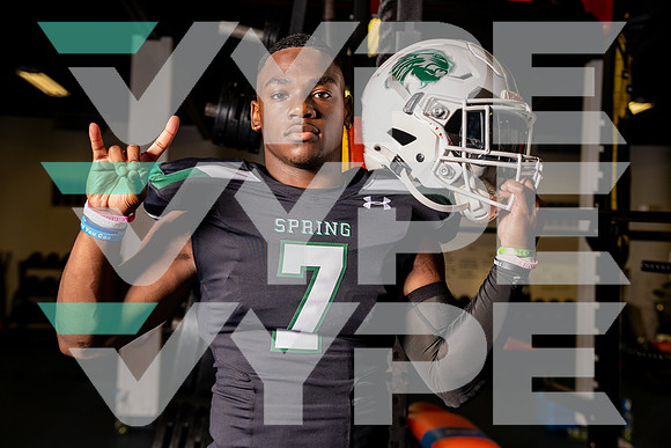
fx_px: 839
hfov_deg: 43.6
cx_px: 336
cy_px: 224
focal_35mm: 45
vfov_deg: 29.9
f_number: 4.5
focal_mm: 45
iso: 320
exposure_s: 1/400
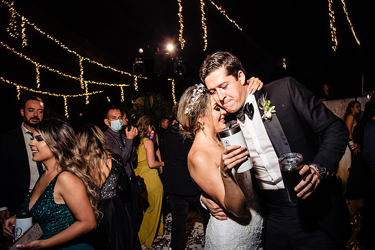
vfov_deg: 47.2
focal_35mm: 27
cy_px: 125
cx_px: 215
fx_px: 286
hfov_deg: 66.1
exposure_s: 1/30
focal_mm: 24
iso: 2000
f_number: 7.1
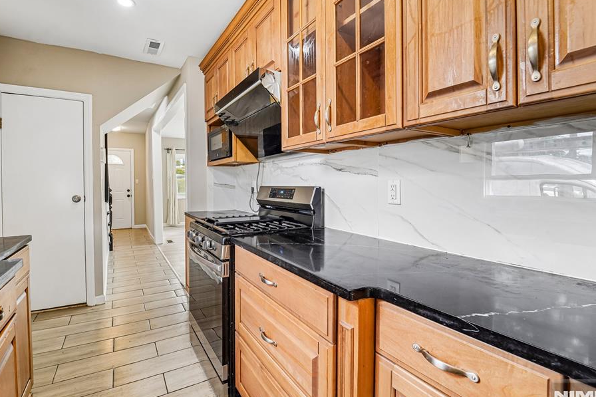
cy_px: 185
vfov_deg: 73.6
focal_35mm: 16
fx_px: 265
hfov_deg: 96.6
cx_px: 278
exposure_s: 1/13
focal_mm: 14
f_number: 8
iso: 400
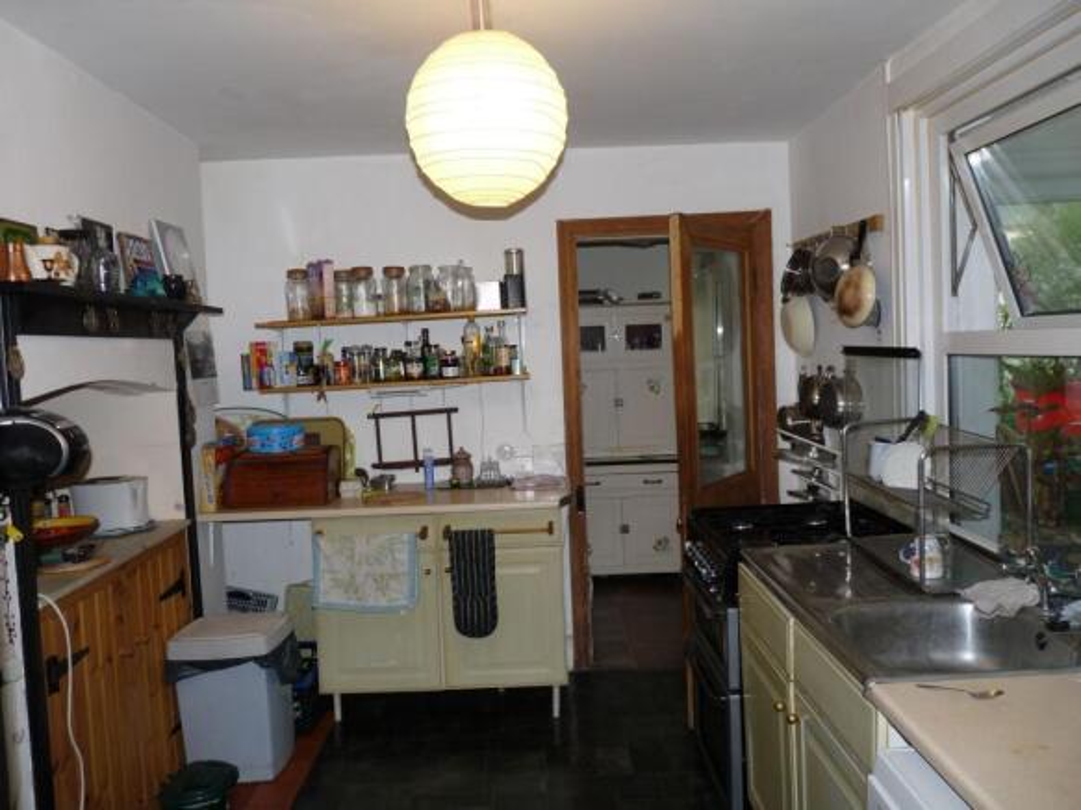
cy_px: 405
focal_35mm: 27
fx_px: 843
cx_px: 540
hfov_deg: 65.3
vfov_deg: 51.3
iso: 100
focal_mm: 4.8
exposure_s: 1/30
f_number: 2.8
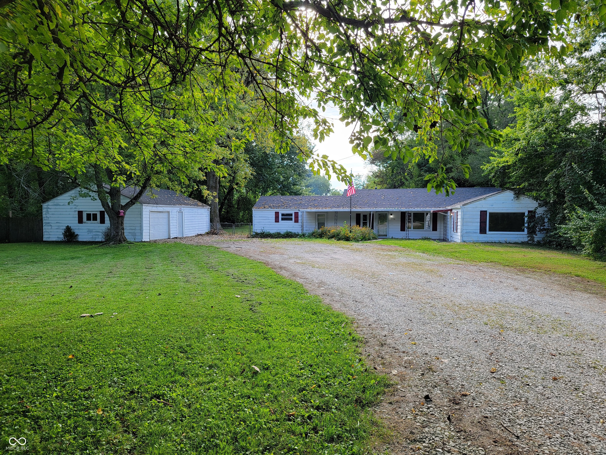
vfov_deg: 56.8
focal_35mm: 24
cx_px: 303
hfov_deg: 71.6
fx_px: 420
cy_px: 228
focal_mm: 6.7
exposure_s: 1/137
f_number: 1.8
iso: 16
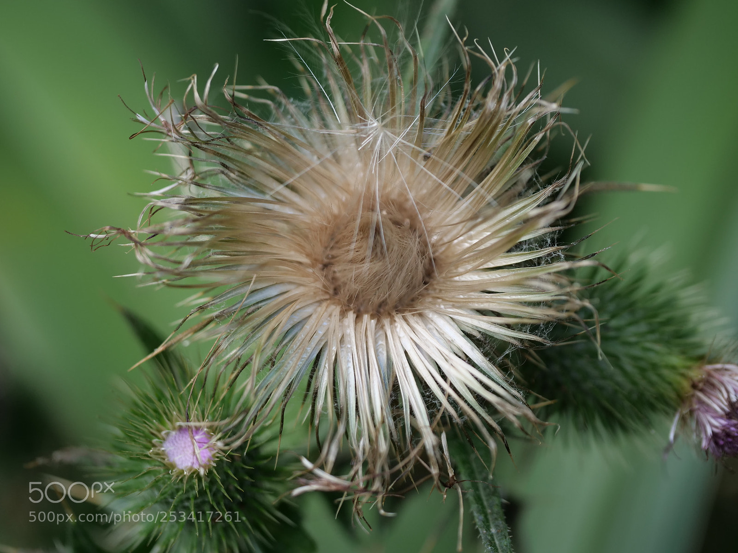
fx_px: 1919
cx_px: 369
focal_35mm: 90
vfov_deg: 16.4
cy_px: 276
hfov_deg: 21.8
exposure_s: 1/500
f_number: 2.8
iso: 400
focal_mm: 45
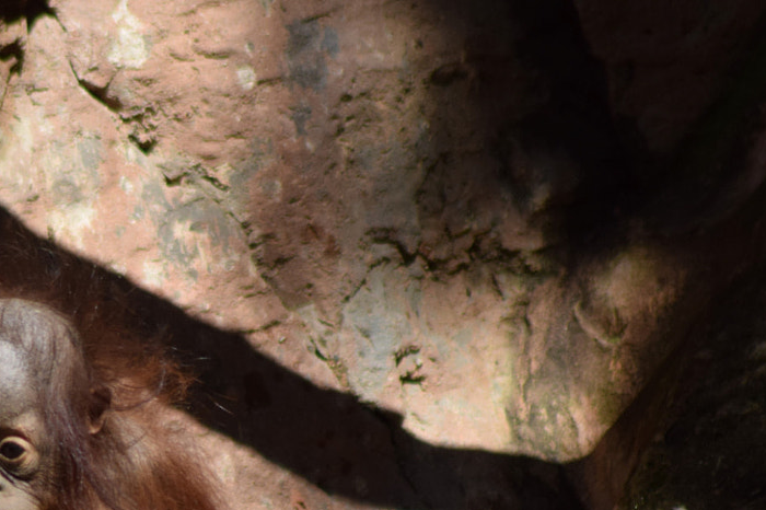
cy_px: 557
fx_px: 21884
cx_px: 141
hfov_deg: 2.0
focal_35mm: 1029
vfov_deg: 1.3
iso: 400
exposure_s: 1/1600
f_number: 5.6
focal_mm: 300
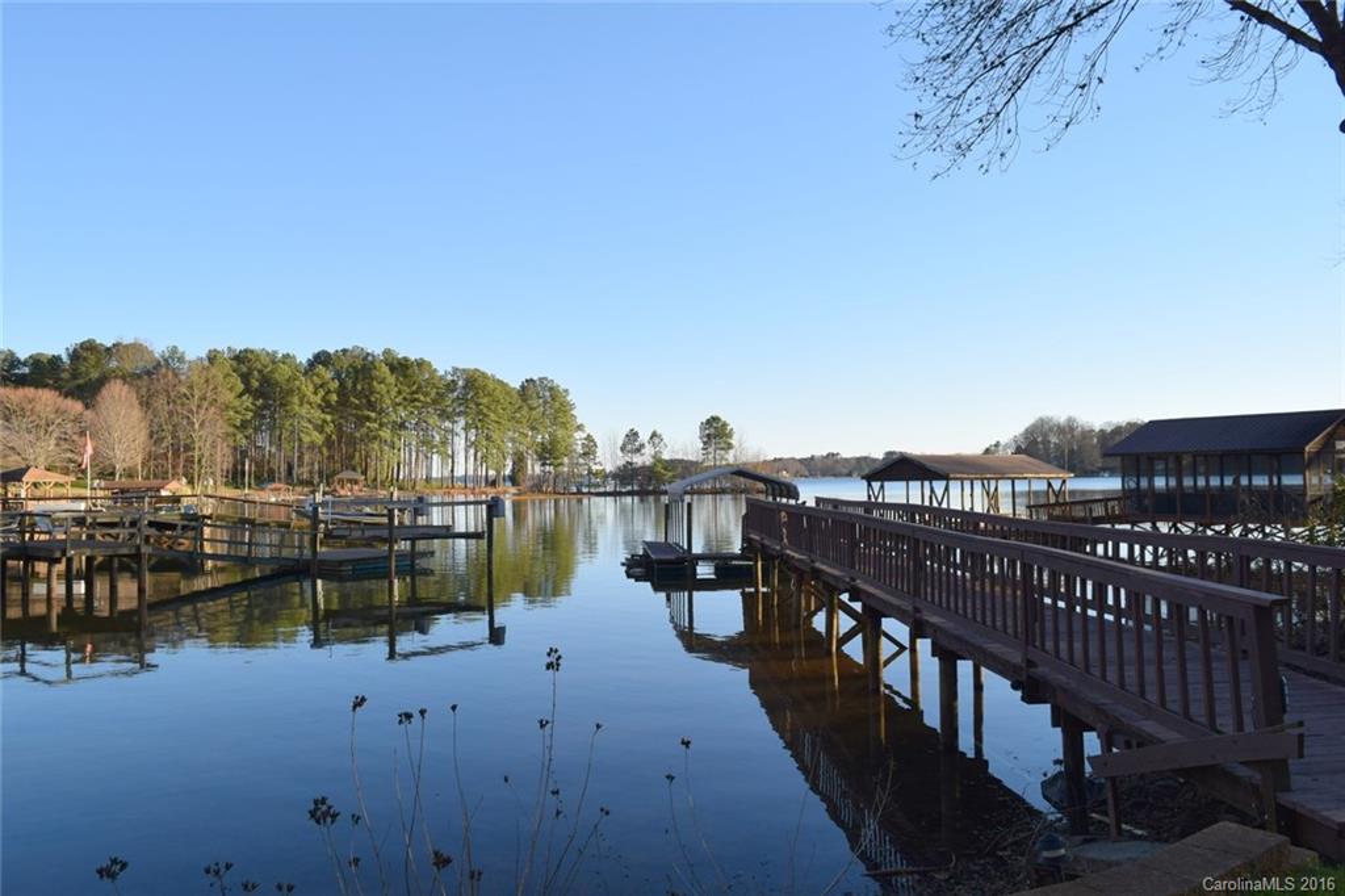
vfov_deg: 47.9
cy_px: 448
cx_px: 672
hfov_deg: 67.4
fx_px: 1008
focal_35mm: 27
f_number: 8
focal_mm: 18
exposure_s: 1/250
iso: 200
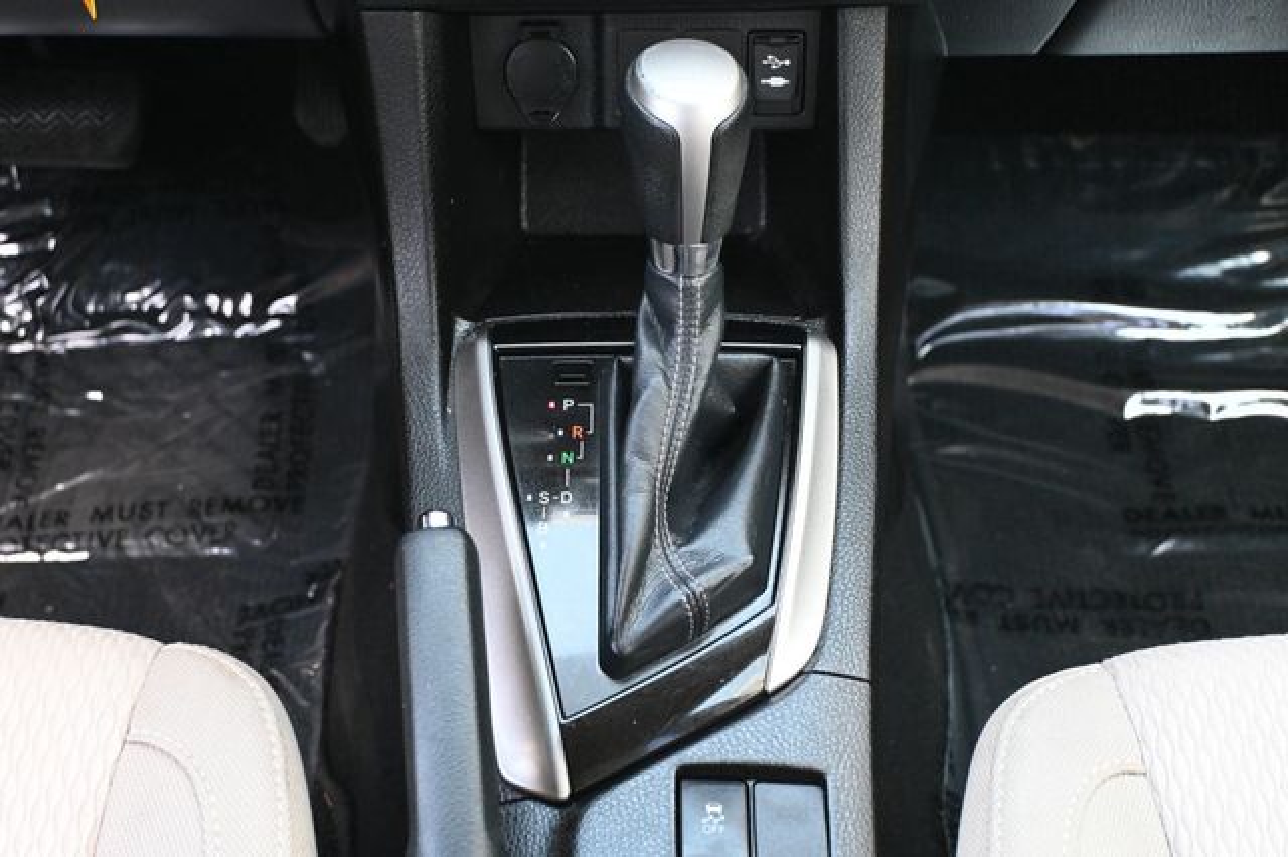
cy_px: 428
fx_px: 1985
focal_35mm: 56
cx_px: 644
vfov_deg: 24.4
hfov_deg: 36.0
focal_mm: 37
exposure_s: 1/125
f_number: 5.3
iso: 3200
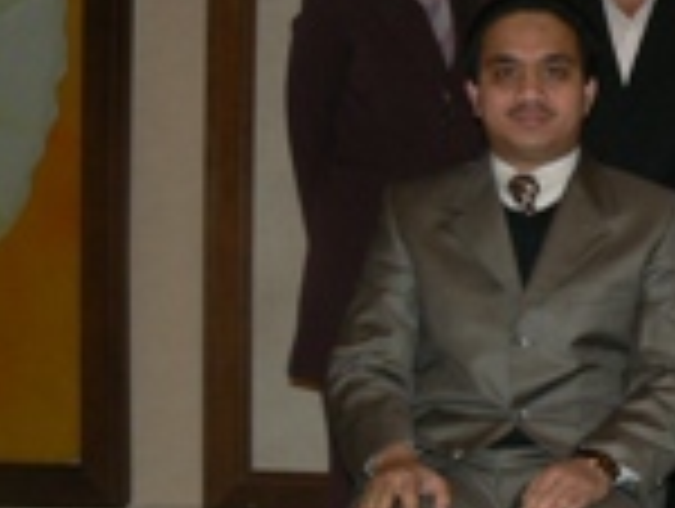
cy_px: 351
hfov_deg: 18.8
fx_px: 1875
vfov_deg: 15.4
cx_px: 896
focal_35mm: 96
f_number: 2.8
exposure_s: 1/30
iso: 100
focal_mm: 6
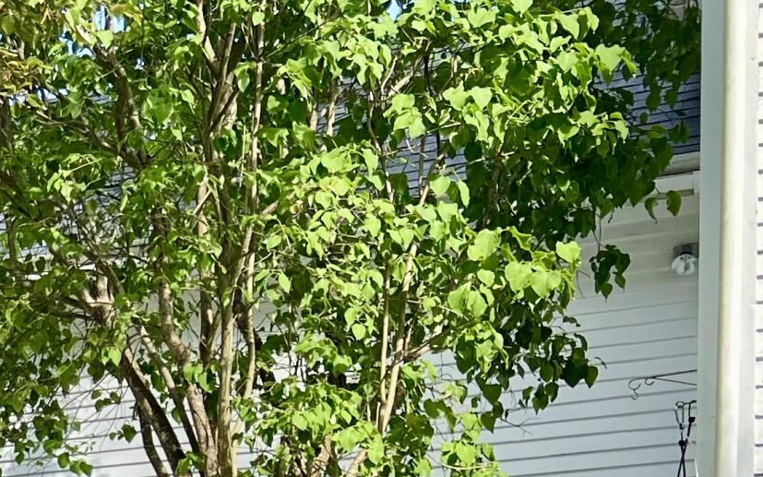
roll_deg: +0.5
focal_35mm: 100
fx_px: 2080
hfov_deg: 18.0
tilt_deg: -2.3
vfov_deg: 12.1
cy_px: 849
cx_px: -451
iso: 50
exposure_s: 1/1511
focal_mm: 5.7
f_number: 1.5
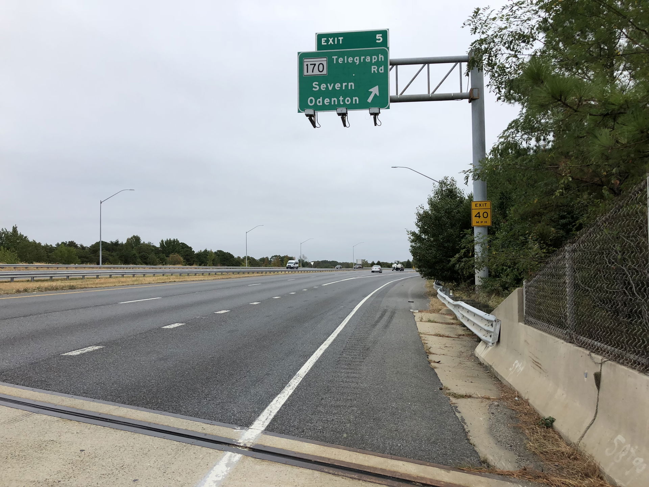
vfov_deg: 49.7
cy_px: 244
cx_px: 324
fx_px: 525
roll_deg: +1.2
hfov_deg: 63.4
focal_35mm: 28
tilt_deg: +2.4
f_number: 1.8
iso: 20
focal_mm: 4
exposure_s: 1/511
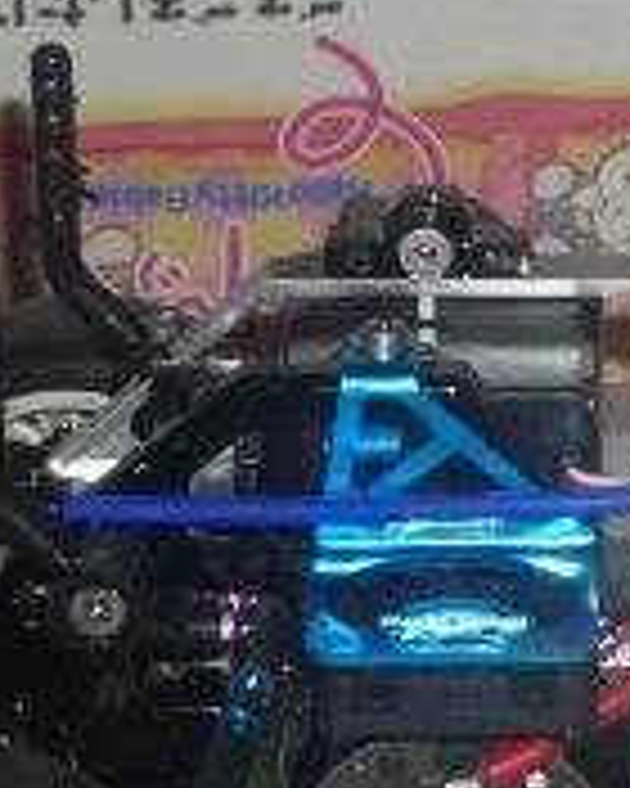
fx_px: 5151
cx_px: 1022
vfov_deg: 8.7
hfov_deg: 6.9
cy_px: 401
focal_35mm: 221
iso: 200
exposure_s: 1/60
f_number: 3.5
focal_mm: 10.2
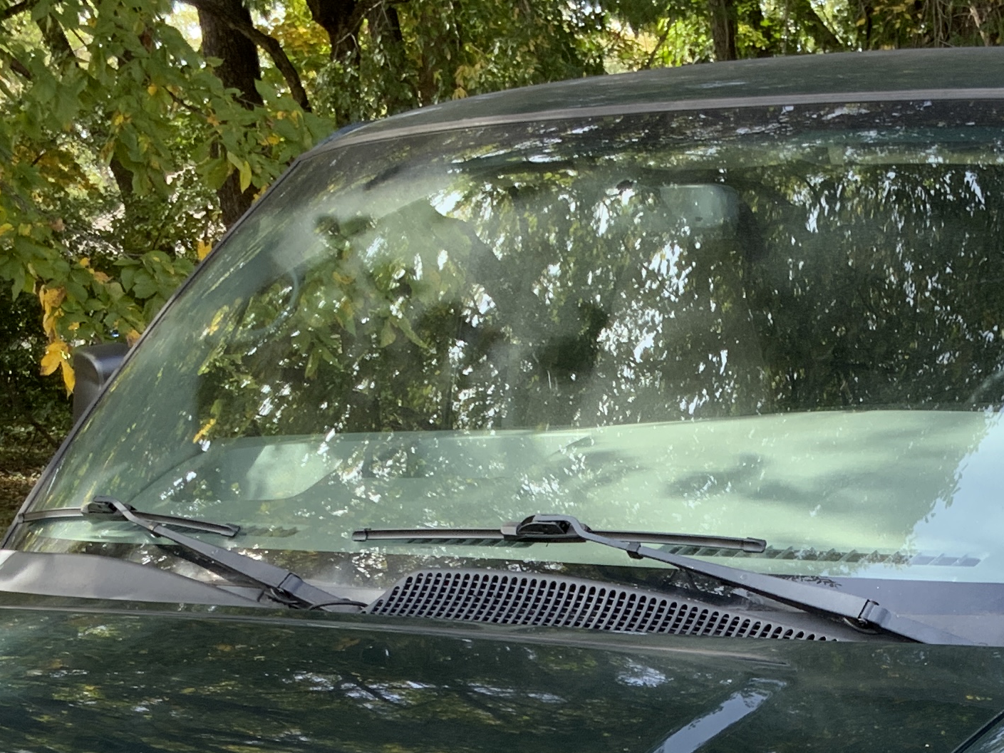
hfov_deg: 23.4
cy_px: 872
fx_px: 2408
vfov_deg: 17.1
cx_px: 717
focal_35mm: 83
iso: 20
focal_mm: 3
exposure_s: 1/122
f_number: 1.8
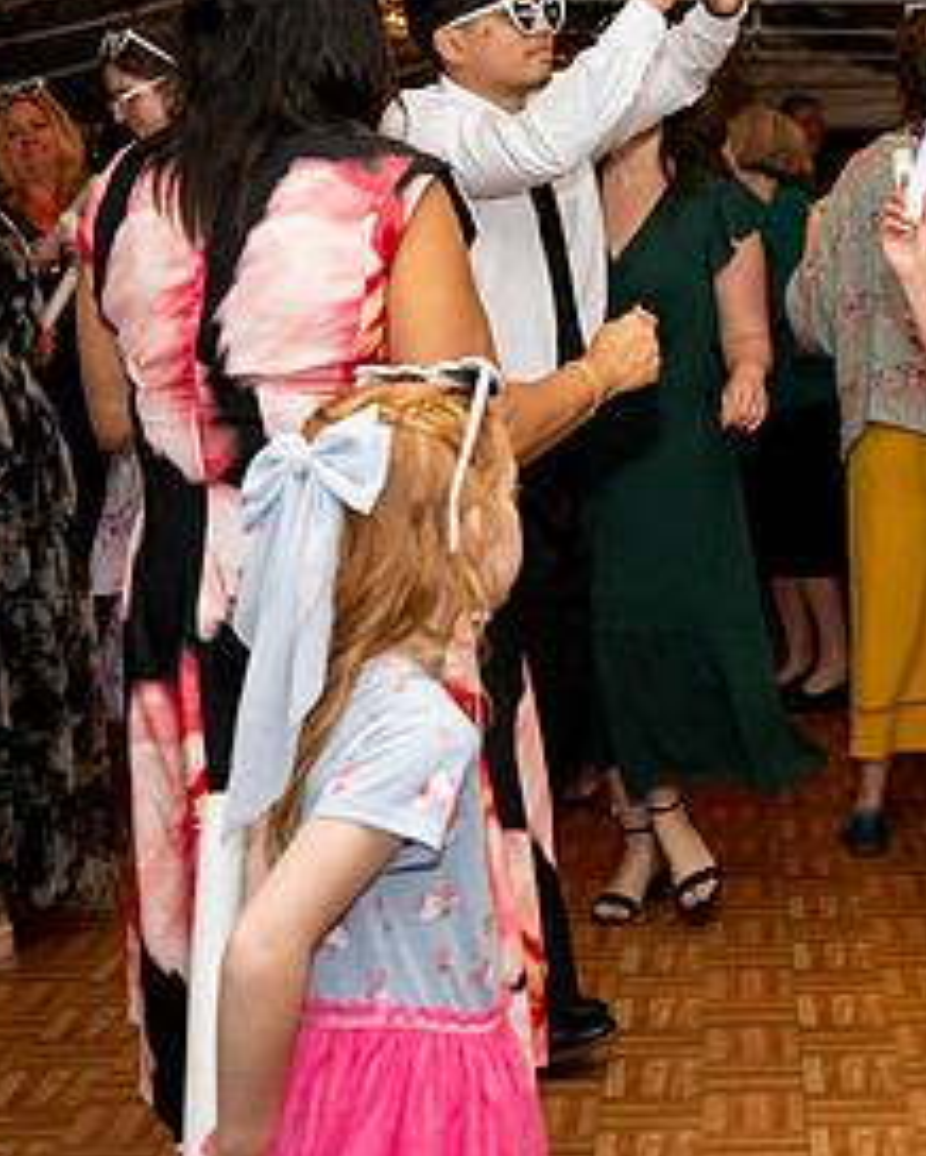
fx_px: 2395
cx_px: 905
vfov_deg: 26.9
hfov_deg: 21.2
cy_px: 359
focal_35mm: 70
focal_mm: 35
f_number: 4
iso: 2000
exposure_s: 1/400
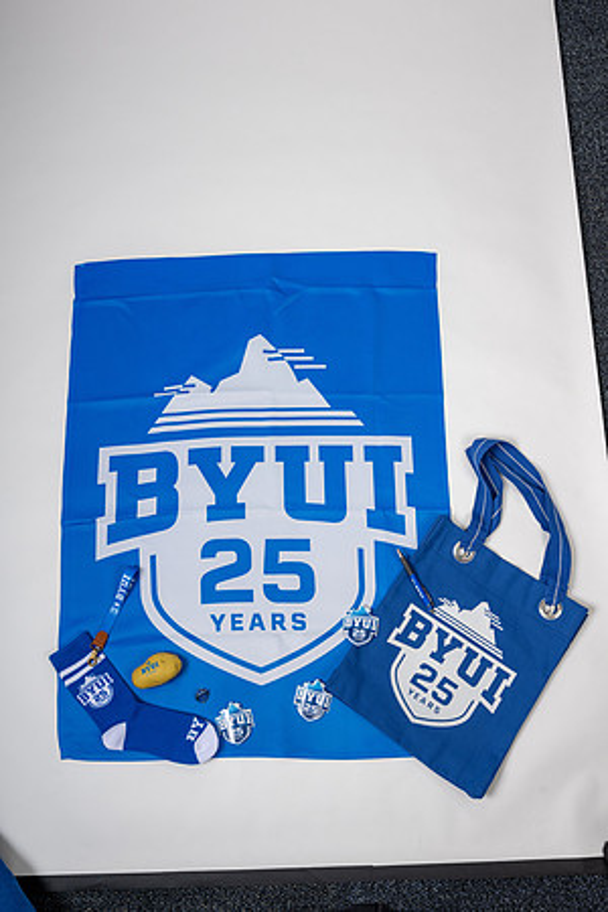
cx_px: 304
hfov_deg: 38.9
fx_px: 861
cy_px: 456
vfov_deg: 55.8
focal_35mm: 34
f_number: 8
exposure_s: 1/160
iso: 100
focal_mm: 34
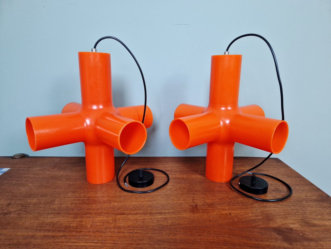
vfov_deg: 58.9
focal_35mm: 23
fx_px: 220
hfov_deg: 73.9
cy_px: 124
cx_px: 166
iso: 500
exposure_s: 1/100
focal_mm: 5.4
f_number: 1.8
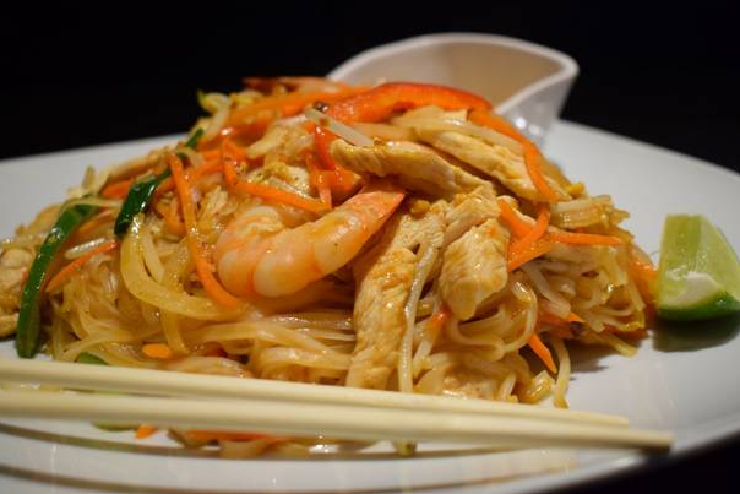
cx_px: 366
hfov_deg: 41.5
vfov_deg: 28.3
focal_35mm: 48
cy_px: 248
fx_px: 978
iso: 1100
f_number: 4.2
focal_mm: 29
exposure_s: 1/60
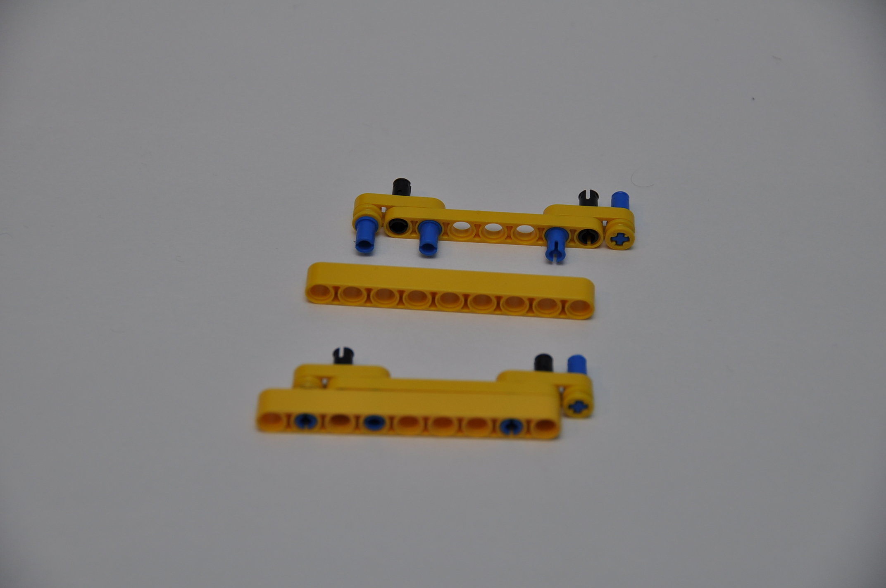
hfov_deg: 15.2
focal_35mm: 135
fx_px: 3318
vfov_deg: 10.1
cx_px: 443
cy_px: 294
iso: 200
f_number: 5.3
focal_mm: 90
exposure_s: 1/60
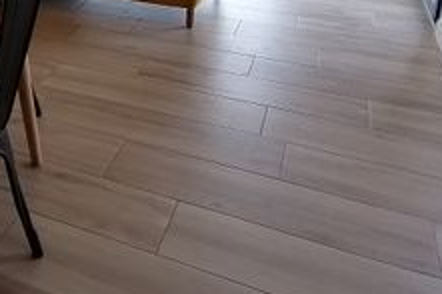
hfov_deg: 37.8
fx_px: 589
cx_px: 28
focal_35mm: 48
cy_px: -30
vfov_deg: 25.9
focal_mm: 2.7
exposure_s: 1/100
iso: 50
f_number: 2.4
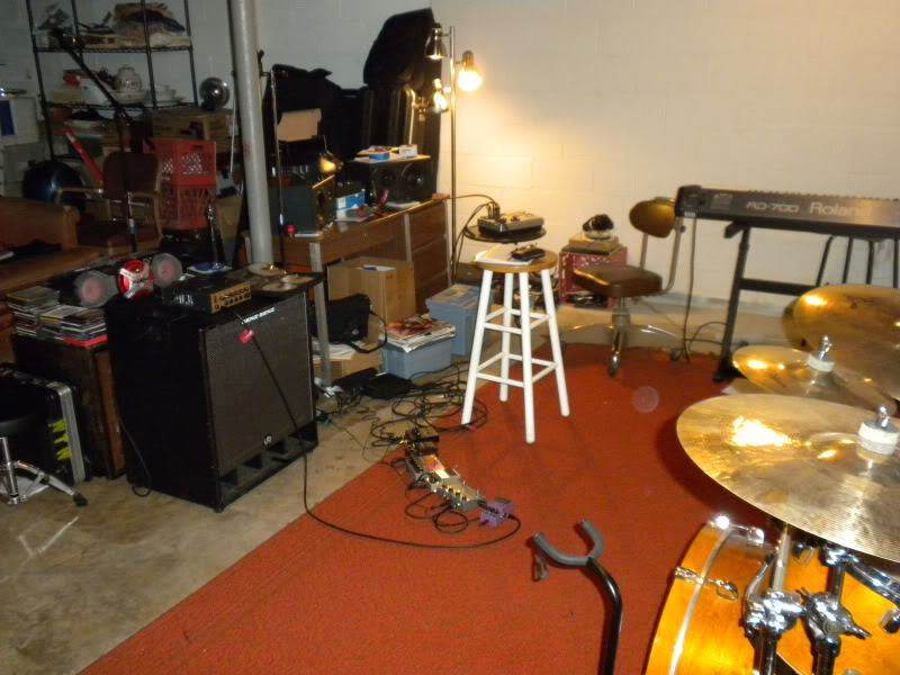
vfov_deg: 38.7
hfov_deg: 50.1
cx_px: 450
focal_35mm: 37
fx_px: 962
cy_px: 338
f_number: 3.5
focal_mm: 6.6
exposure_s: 1/30
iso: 506
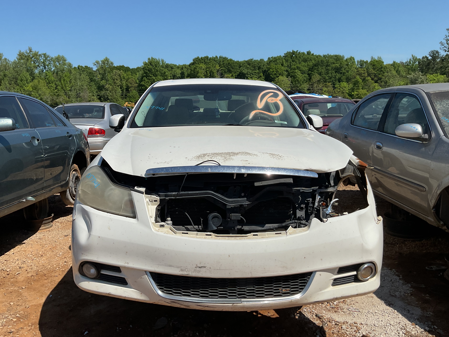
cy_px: 173
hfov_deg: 58.3
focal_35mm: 31
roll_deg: +2.0
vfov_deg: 45.4
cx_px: 210
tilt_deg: -10.1
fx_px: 402
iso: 16
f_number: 1.8
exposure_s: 1/3534
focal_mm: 3
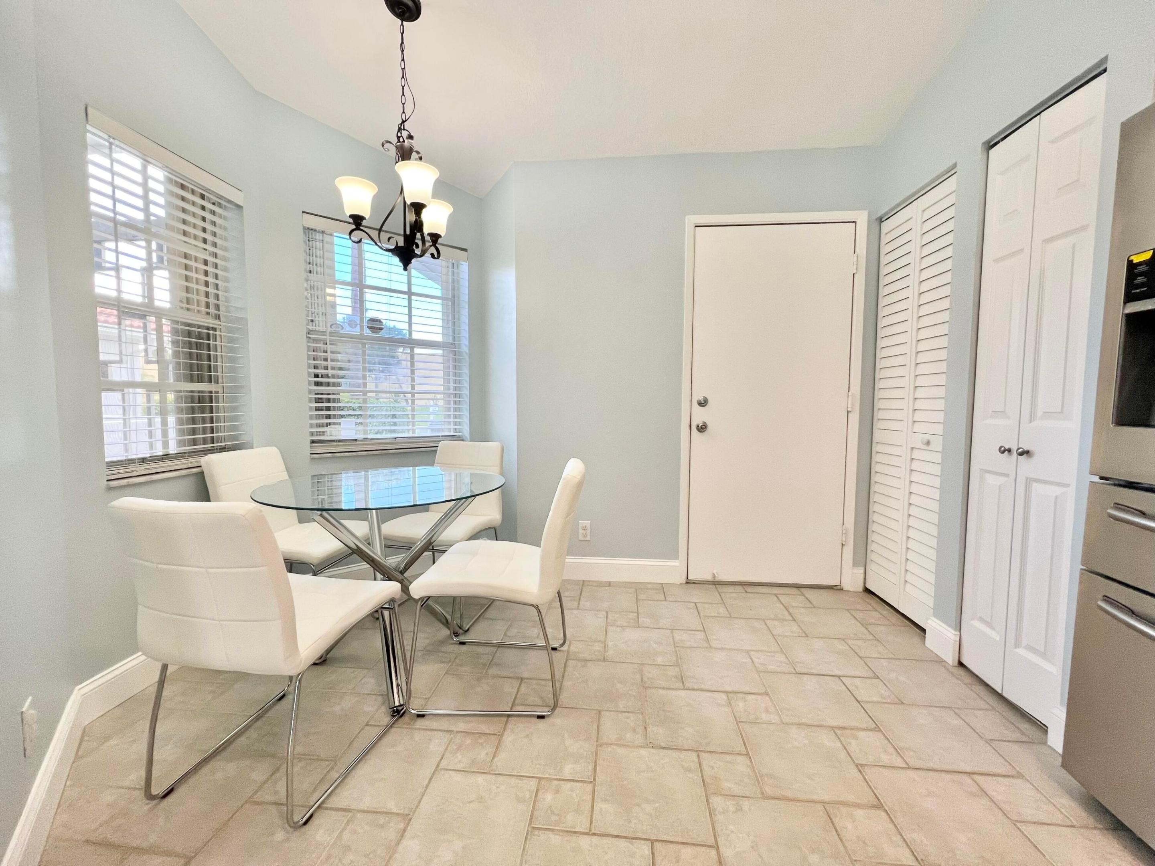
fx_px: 434
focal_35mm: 13
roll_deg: -0.3
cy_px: 433
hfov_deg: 106.2
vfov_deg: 89.9
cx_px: 578
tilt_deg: -4.9
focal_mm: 1.57
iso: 100
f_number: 1.8
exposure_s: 1/120
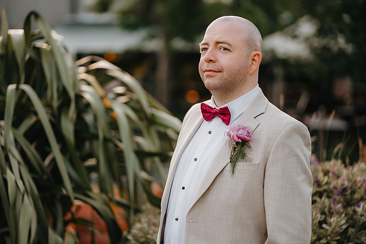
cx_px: 183
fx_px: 878
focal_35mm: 86
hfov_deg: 23.6
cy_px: 122
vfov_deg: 15.8
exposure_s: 1/320
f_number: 2
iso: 100
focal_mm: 85
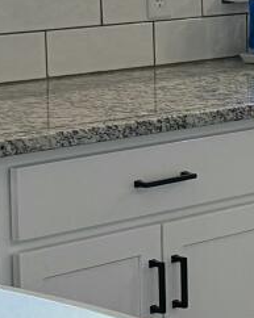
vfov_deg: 10.0
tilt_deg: -8.3
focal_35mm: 194
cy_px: 131
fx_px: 1826
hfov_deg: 7.2
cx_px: 726
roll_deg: -0.5
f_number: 1.78
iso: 160
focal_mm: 6.76
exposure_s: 1/120
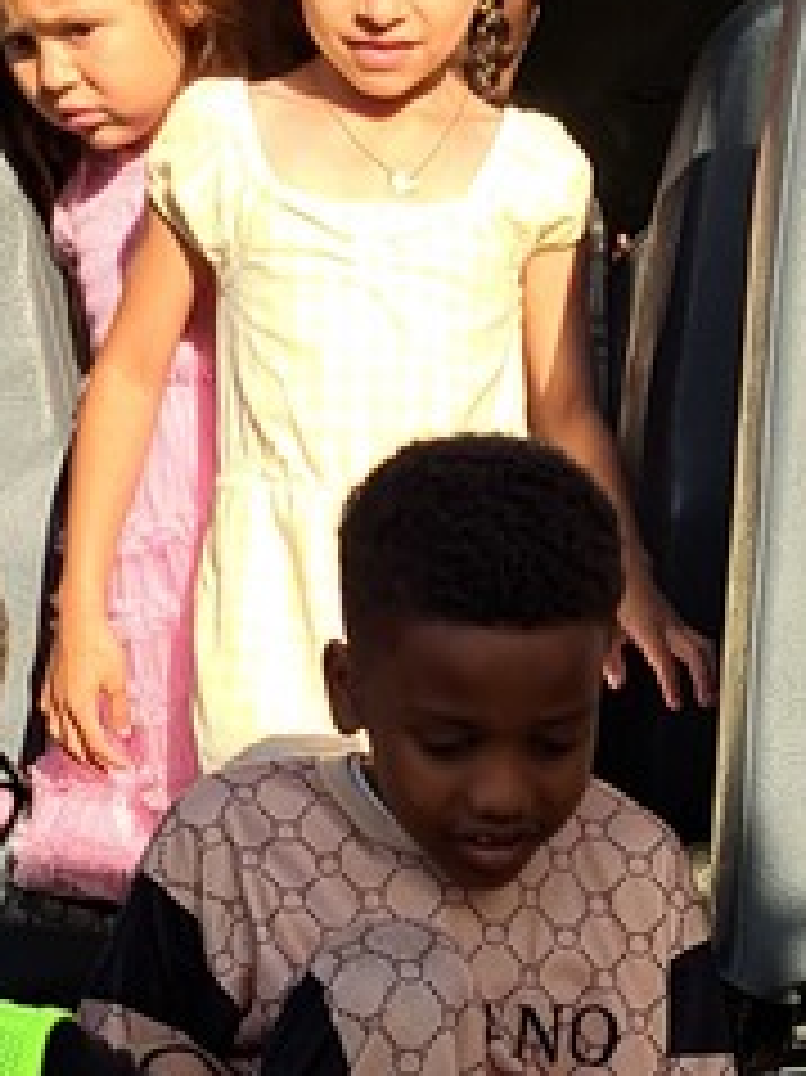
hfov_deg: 14.4
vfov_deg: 18.7
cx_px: 396
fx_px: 3201
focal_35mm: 103
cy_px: 1013
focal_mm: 5.23
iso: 50
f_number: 1.8
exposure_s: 1/410
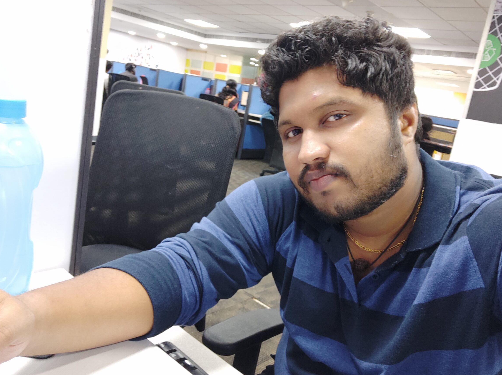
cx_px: 269
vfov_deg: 65.8
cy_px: 175
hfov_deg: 81.7
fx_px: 290
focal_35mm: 20
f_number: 2
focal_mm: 3.52
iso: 446
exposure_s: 1/33
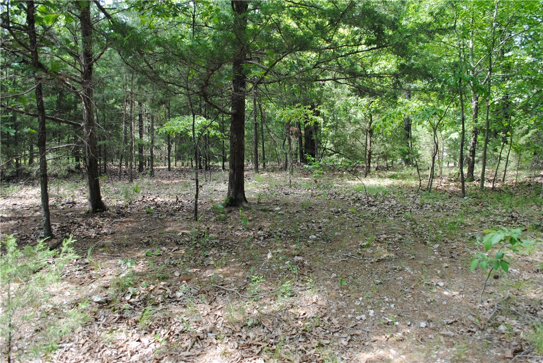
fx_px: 408
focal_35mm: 27
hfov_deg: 67.3
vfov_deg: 48.0
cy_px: 182
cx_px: 272
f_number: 5
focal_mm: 18
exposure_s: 1/100
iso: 200
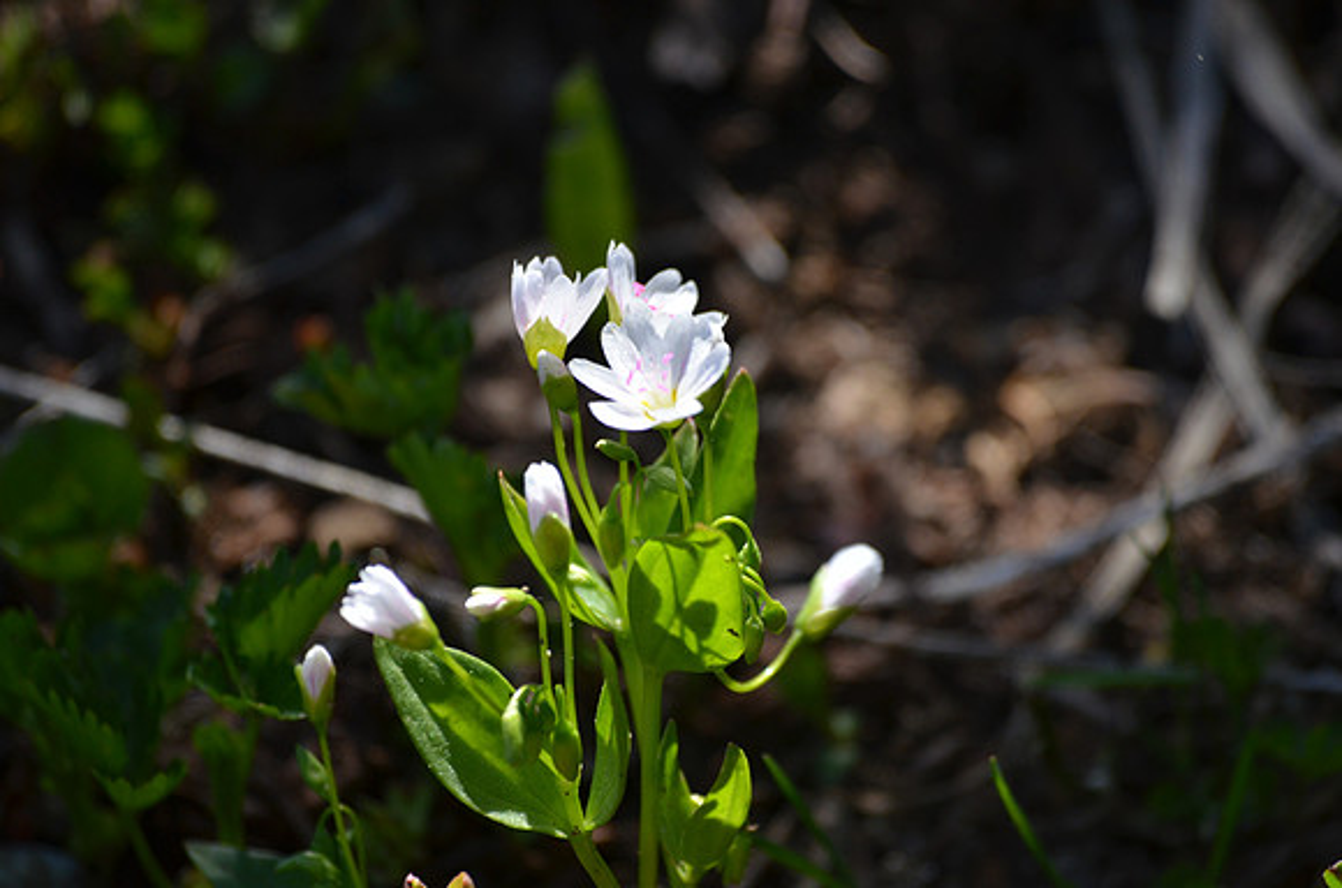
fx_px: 16738
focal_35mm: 450
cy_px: 444
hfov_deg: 4.6
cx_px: 671
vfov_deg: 3.0
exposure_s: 1/1250
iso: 400
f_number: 5.6
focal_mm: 300
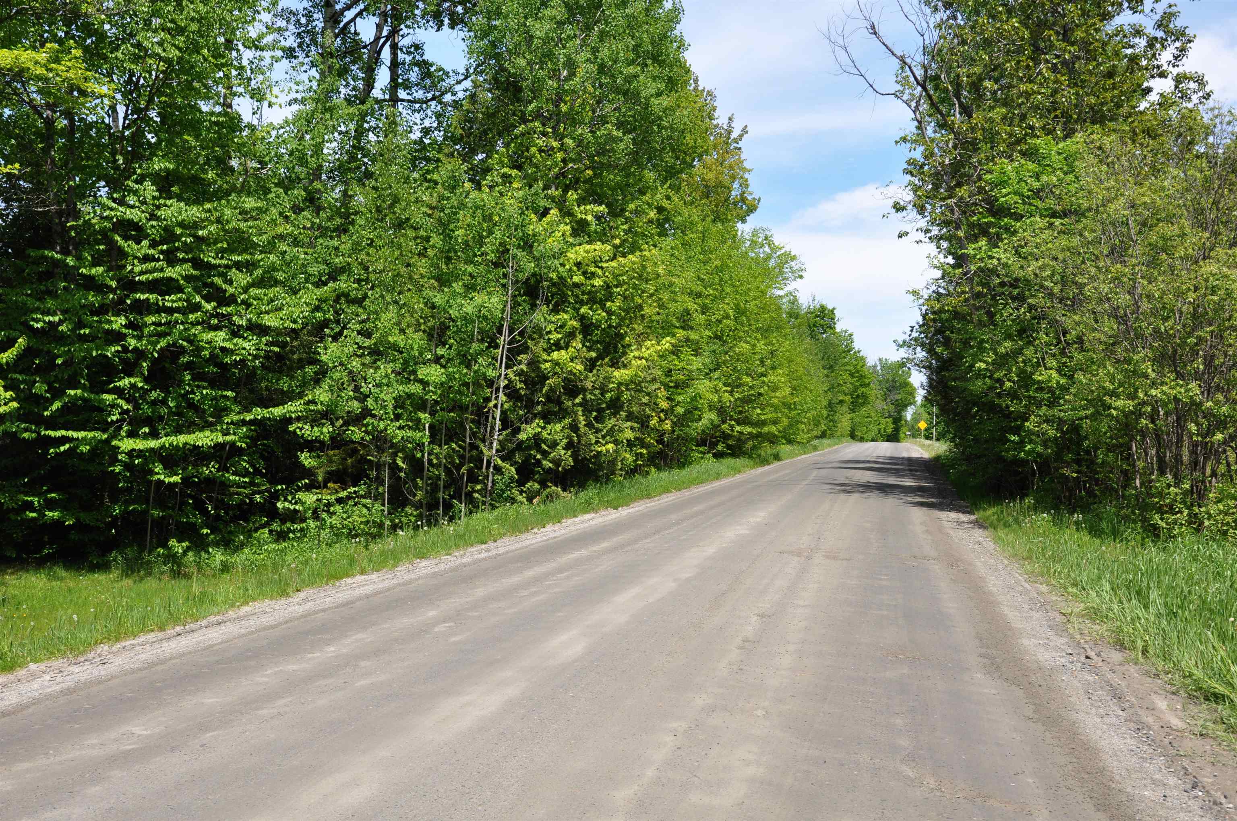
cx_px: 618
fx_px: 1338
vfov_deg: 34.1
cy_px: 410
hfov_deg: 49.6
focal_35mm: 39
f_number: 10
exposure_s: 1/400
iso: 400
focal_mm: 26
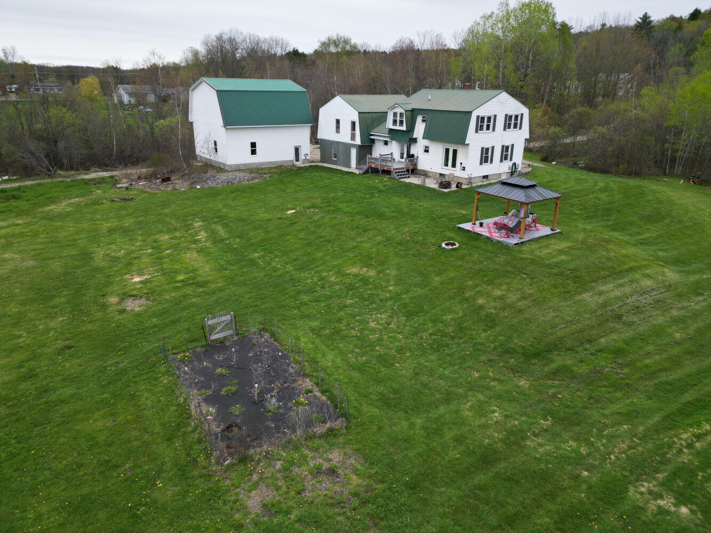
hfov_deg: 71.6
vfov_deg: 56.8
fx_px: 493
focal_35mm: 24
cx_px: 356
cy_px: 266
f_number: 1.7
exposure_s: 1/1250
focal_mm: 6.72
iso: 200
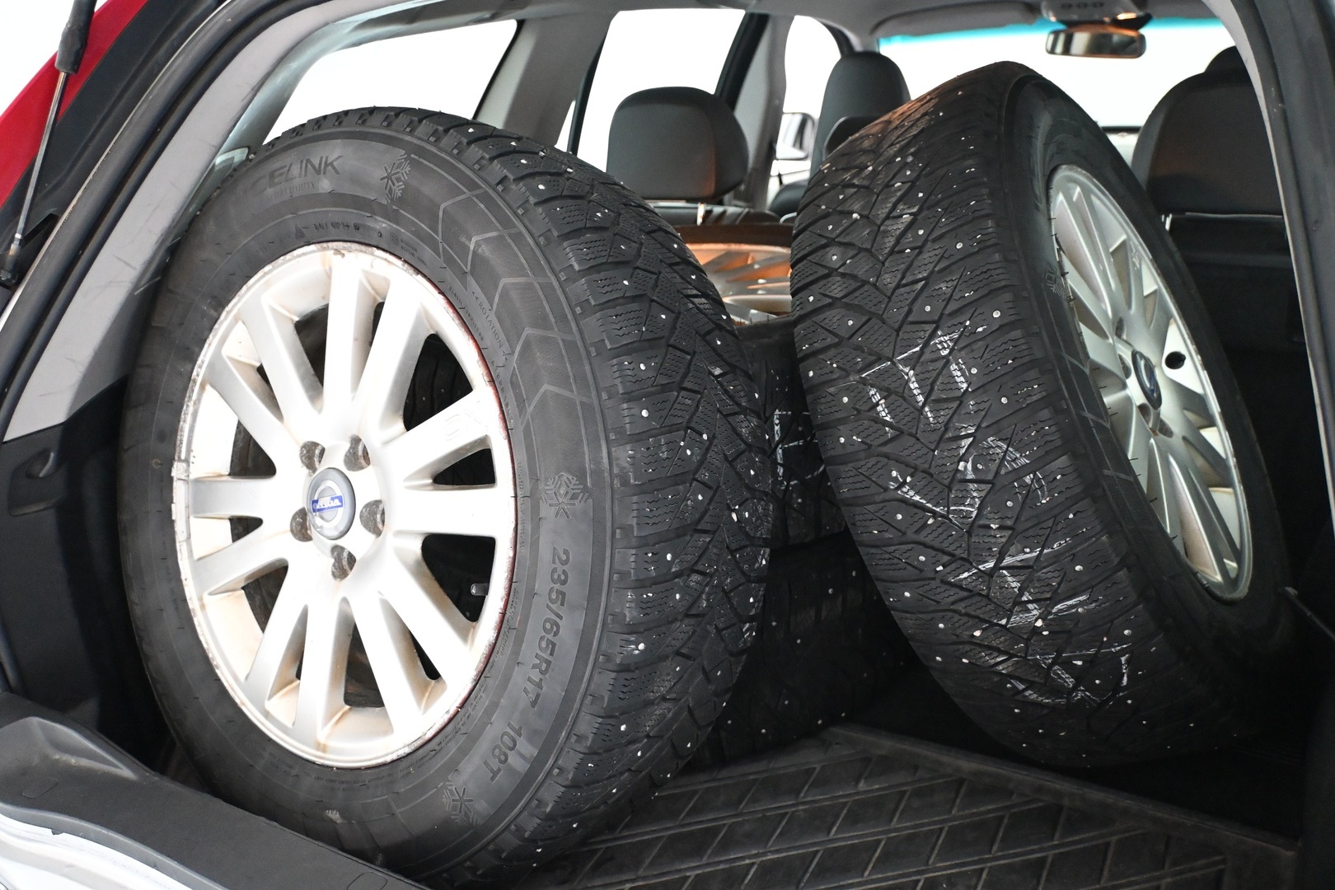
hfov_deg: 61.9
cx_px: 668
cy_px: 445
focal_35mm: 30
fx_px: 1112
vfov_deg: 43.6
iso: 5600
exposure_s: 1/60
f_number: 3.8
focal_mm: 20
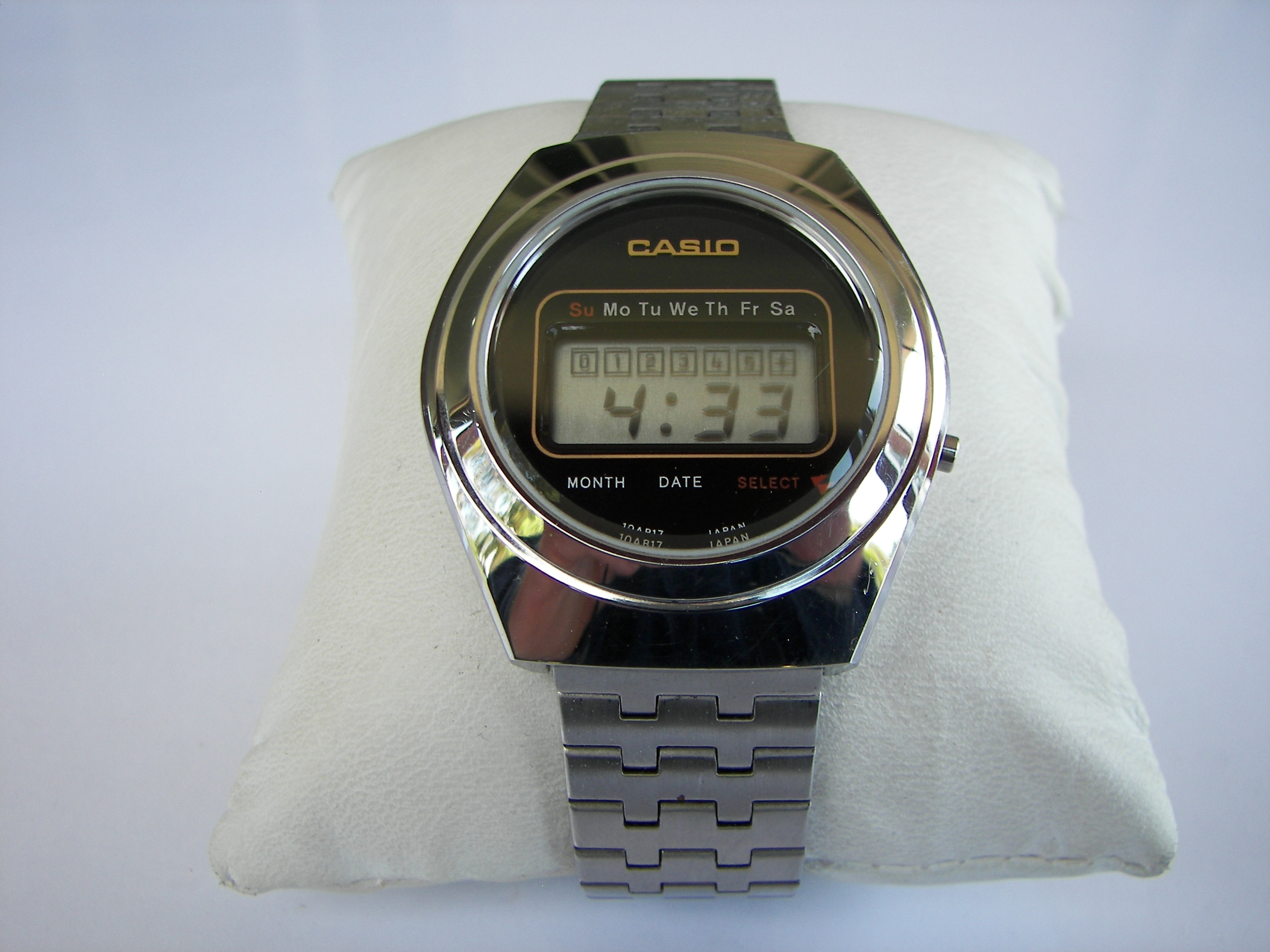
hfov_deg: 51.4
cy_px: 476
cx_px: 635
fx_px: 1321
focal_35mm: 36
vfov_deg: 39.7
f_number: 2.8
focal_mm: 6
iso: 50
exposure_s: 1/125
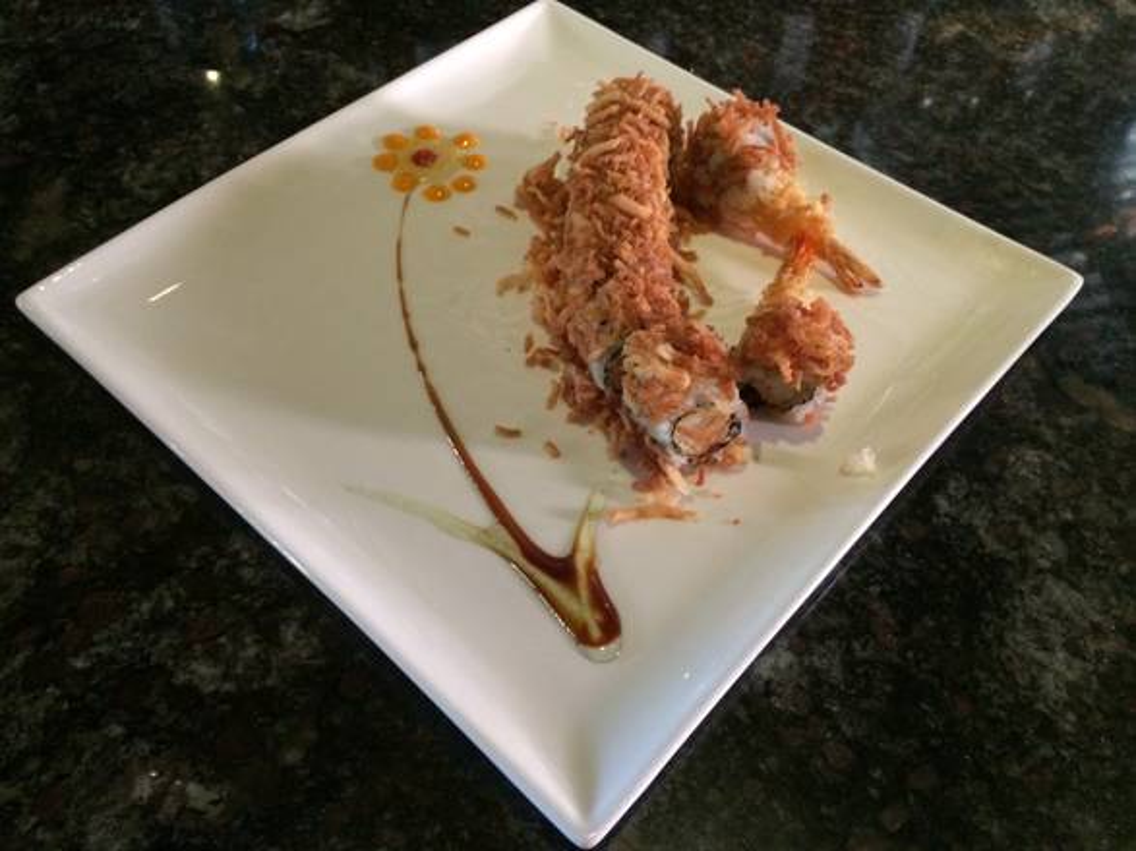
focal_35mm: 30
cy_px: 426
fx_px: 984
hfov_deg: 60.0
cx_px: 568
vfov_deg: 46.8
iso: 320
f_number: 2.2
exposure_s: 1/15
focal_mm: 4.12
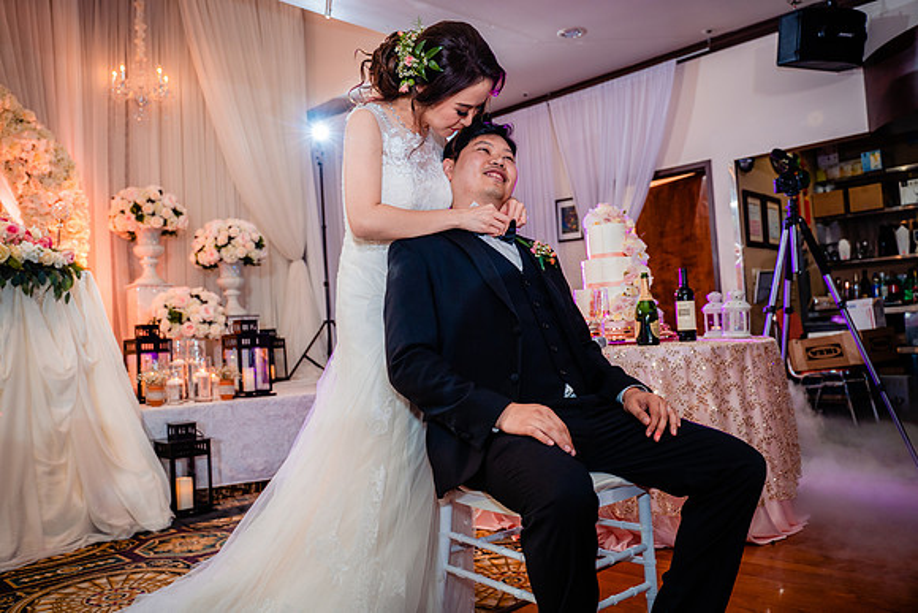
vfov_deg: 46.4
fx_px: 714
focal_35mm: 28
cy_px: 306
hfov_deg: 65.5
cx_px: 459
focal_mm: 28
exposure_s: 1/160
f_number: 3.5
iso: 1000
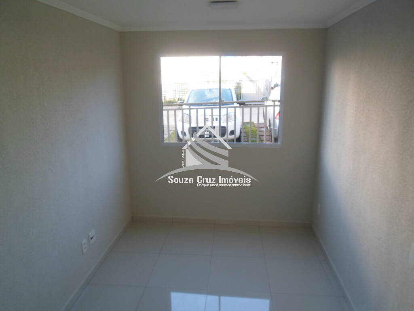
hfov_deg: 69.4
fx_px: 299
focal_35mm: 25
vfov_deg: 54.9
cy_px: 156
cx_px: 207
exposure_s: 1/90
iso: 80
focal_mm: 4.5
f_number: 2.5
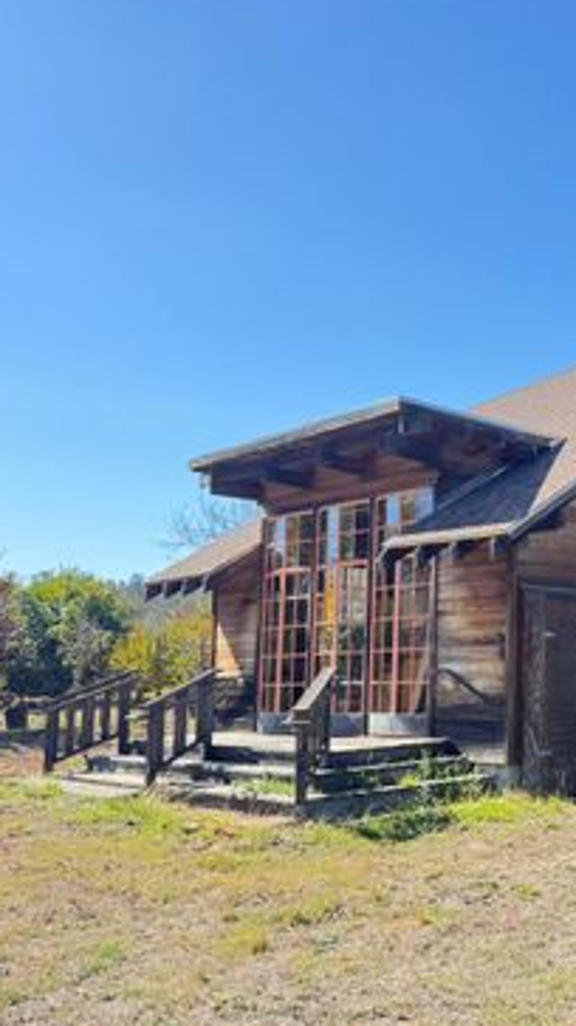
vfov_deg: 55.3
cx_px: 624
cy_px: 510
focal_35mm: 36
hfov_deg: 29.7
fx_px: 978
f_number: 1.78
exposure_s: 1/812
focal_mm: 6.76
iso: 80
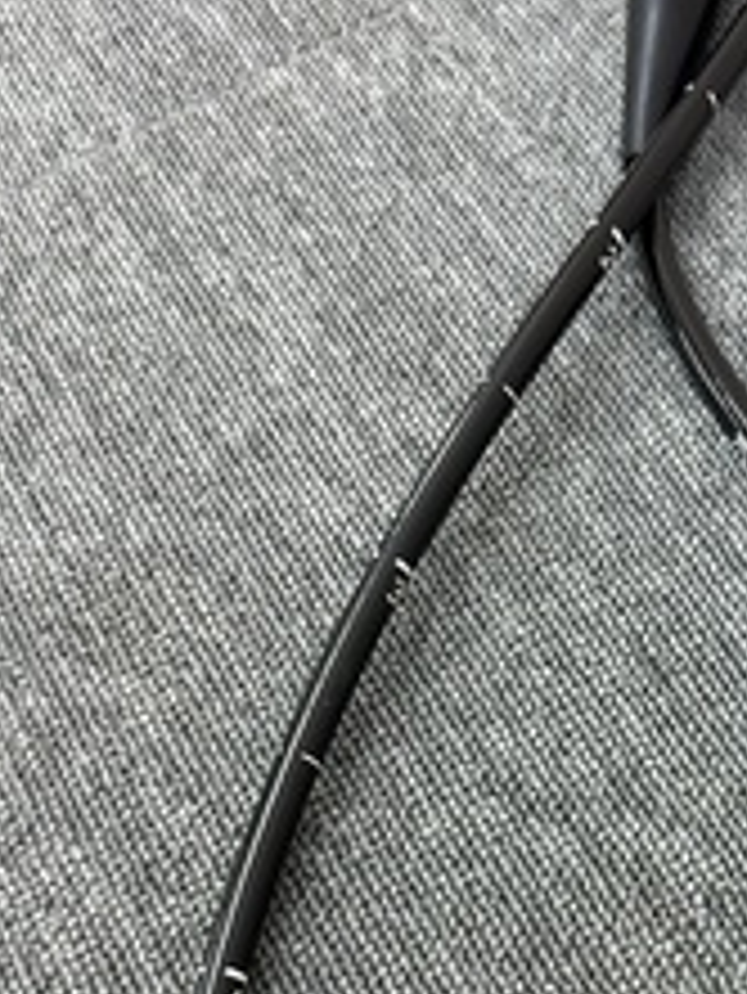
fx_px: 1667
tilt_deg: -65.7
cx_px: 734
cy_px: 882
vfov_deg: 31.7
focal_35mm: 58
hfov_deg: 24.2
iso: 125
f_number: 1.78
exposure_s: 1/120
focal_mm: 6.86
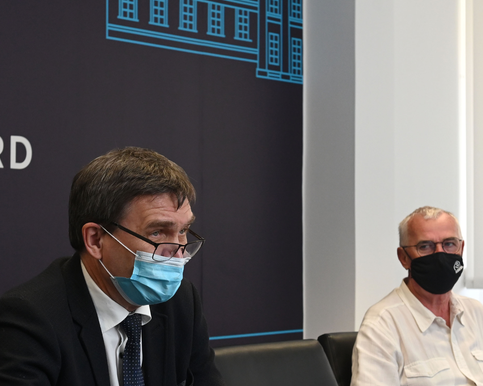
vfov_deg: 17.1
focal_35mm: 90
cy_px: 227
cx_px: 209
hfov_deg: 21.2
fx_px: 1287
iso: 2000
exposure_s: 1/200
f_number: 6.3
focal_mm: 48
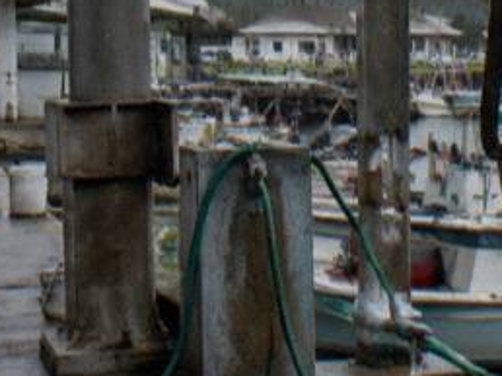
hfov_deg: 13.4
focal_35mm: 138
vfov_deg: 10.7
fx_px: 1999
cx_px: 792
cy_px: 203
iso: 200
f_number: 4
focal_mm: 37
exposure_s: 1/640
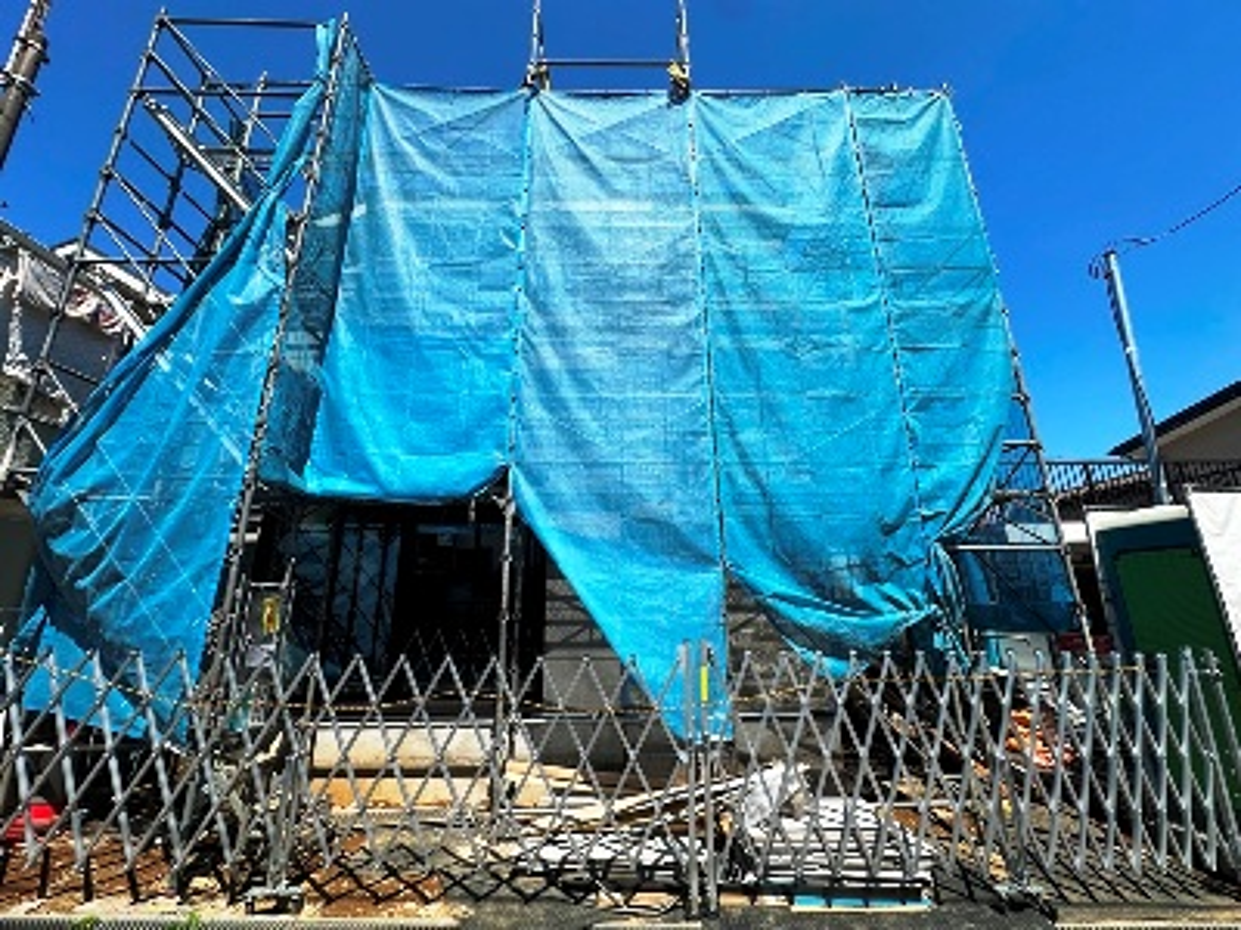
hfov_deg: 102.1
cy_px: 465
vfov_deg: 85.7
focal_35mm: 14
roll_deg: +0.7
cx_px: 620
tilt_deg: +15.8
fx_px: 502
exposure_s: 1/1770
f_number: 2.2
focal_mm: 2.22
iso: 50
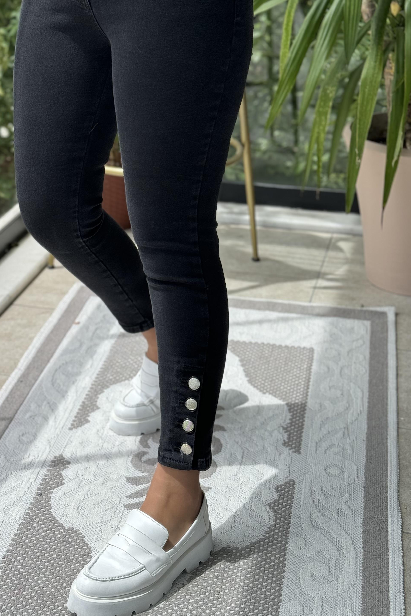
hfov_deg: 19.4
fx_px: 1199
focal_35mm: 70
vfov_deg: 28.8
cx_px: 141
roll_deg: +2.0
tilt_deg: -39.3
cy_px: 236
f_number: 1.78
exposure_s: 1/604
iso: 64
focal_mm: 6.76
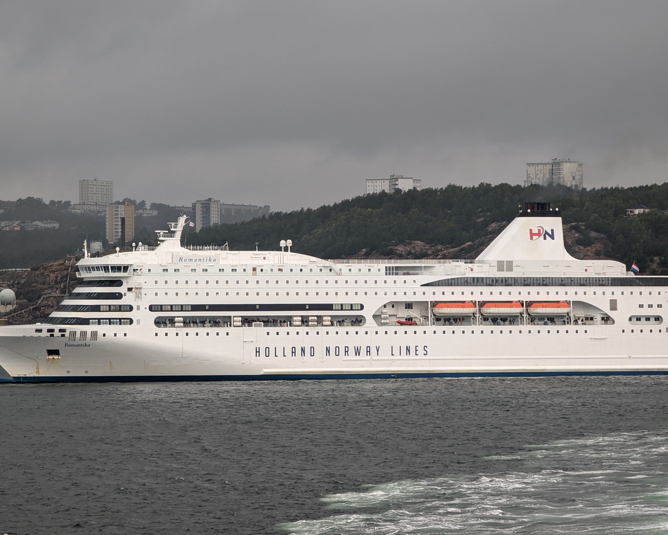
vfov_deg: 11.4
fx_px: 2669
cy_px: 210
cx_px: 357
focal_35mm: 135
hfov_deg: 14.3
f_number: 3.5
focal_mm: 19
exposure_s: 1/45
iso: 43
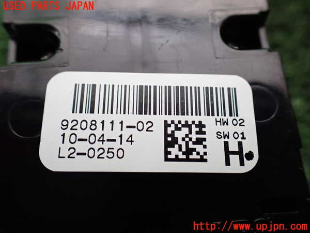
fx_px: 269
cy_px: 116
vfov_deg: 46.8
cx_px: 155
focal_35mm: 30
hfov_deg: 60.0
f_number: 2.3
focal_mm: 5.4
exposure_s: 1/125
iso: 320
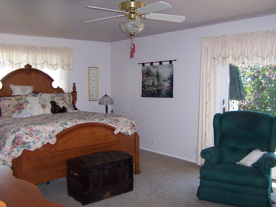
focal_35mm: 36
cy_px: 104
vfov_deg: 39.7
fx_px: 287
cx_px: 138
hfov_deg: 51.4
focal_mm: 5.6
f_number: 2.8
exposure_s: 1/60
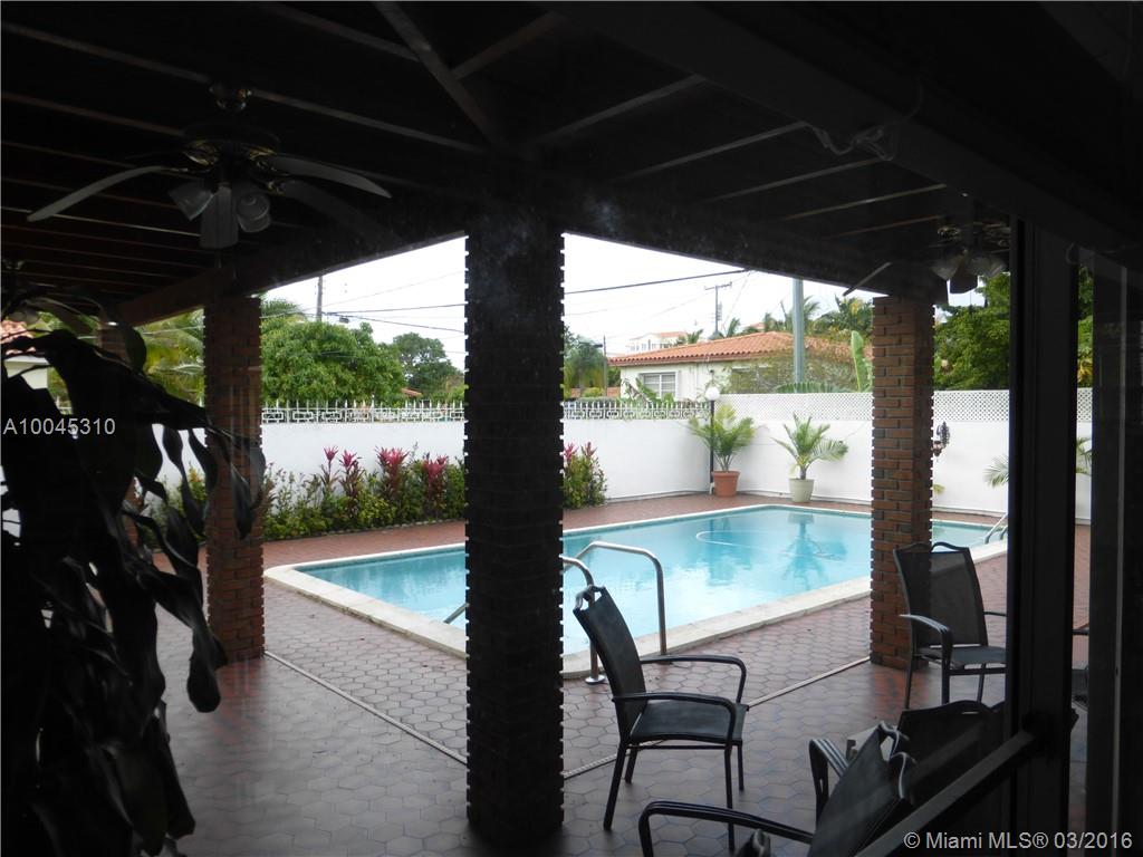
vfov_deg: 56.8
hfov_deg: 71.6
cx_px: 572
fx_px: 792
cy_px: 428
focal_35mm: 24
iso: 100
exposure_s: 1/160
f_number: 4
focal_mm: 4.3
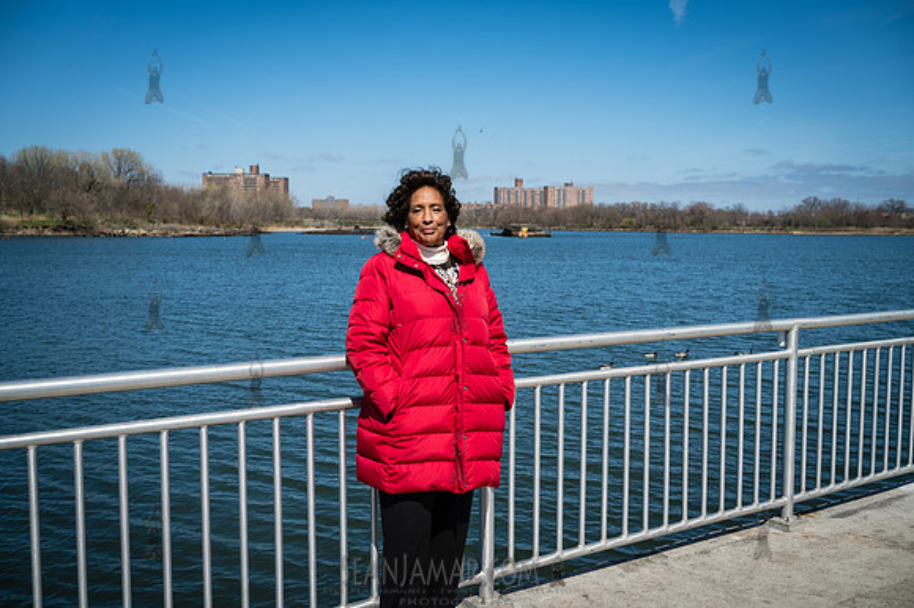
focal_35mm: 35
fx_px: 891
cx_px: 457
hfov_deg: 54.3
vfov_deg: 37.7
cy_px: 304
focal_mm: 35
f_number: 4
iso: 64
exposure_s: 1/800
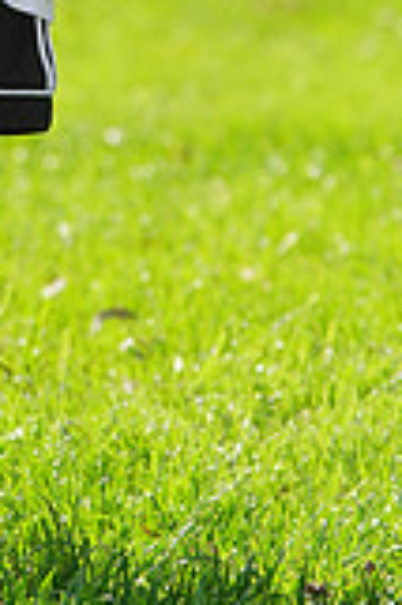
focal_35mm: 604
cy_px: -391
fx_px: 10138
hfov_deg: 2.3
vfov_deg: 3.4
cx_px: -79
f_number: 8
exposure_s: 1/200
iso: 100
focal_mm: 168
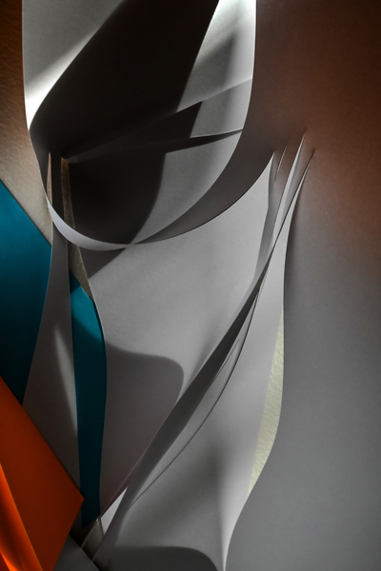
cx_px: 190
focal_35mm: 58
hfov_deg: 23.4
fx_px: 921
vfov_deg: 34.5
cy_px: 286
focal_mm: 58
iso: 6400
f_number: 22
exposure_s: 1/60
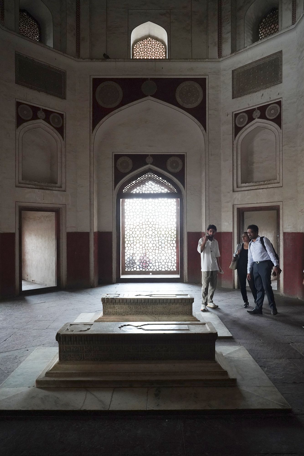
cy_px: 228
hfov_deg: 53.1
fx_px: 304
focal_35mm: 24
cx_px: 152
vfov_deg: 73.7
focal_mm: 24
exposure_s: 1/80
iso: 3200
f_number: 6.3
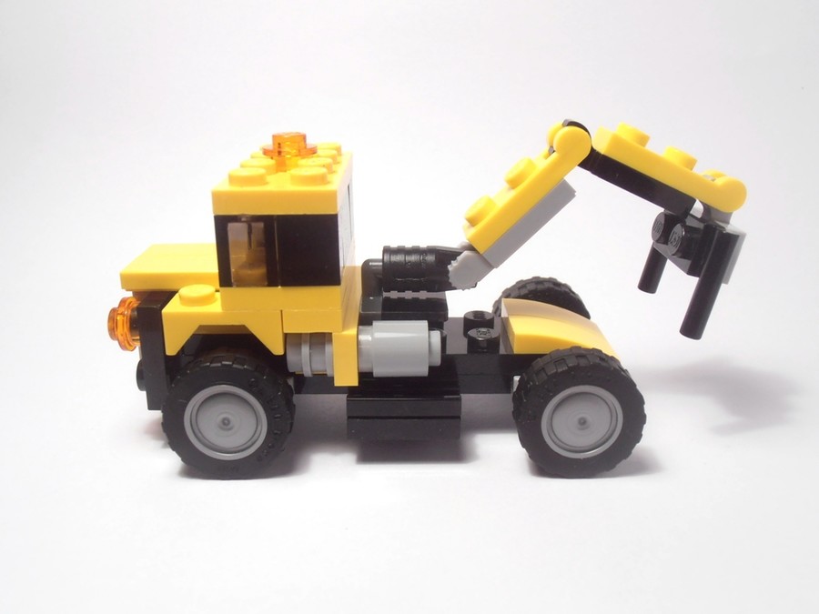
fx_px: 875
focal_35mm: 37
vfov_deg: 38.7
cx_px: 410
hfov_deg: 50.1
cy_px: 307
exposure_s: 1/40
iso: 80
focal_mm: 6.61
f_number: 3.9
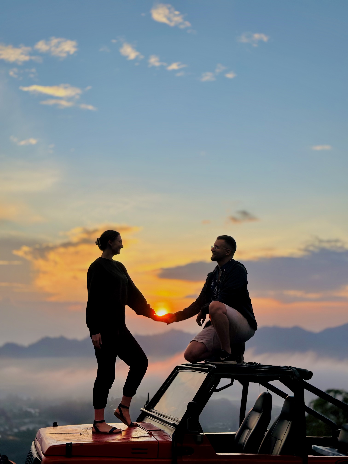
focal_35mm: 48
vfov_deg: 39.7
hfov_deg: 30.3
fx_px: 643
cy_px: 232
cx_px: 174
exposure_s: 1/3257
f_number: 1.78
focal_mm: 6.86
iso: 80
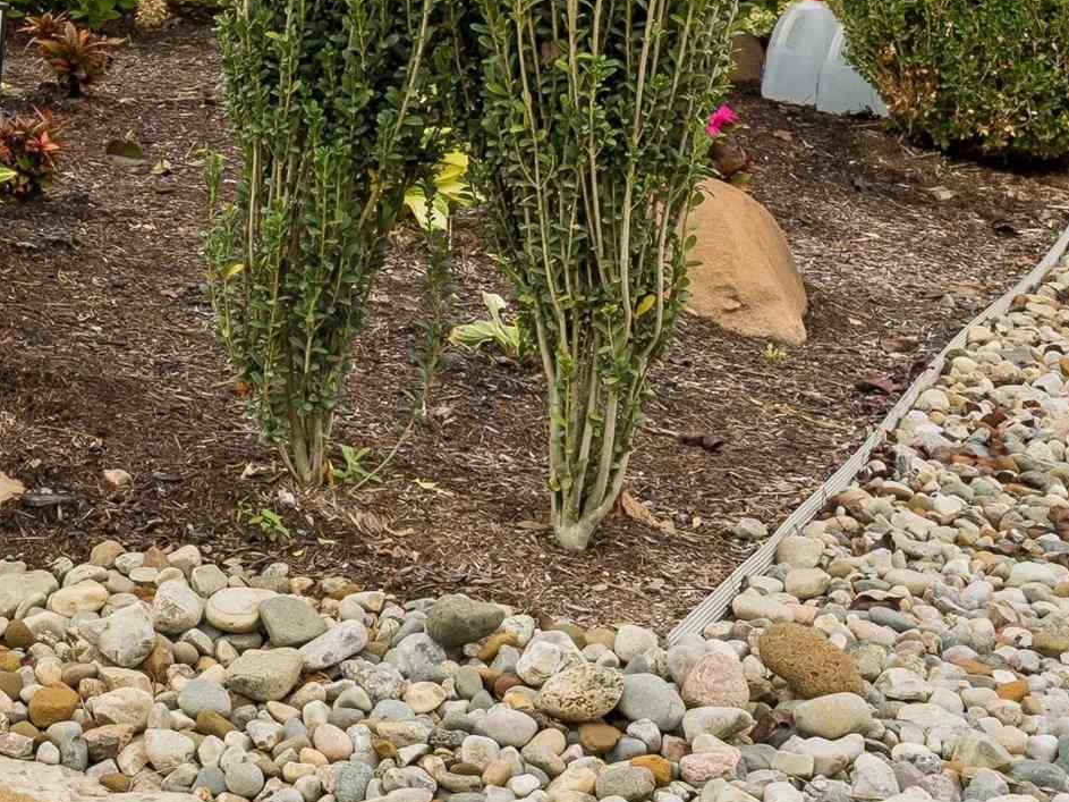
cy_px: -162
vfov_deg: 15.2
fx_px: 2903
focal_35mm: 94
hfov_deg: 19.8
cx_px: -147
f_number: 16
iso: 200
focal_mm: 30
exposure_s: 1/15
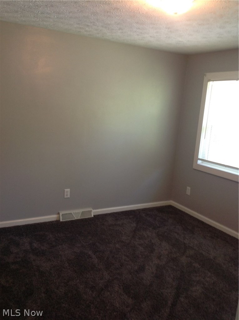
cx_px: 120
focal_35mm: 35
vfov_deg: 52.7
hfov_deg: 40.6
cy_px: 160
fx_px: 323
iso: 100
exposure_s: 1/15
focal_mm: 4.28
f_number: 2.4
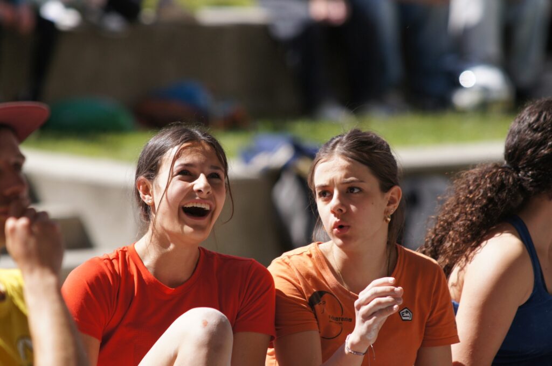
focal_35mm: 300
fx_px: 4594
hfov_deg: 6.9
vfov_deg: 4.6
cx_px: 276
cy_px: 183
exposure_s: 1/2000
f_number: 4
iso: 320
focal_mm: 200
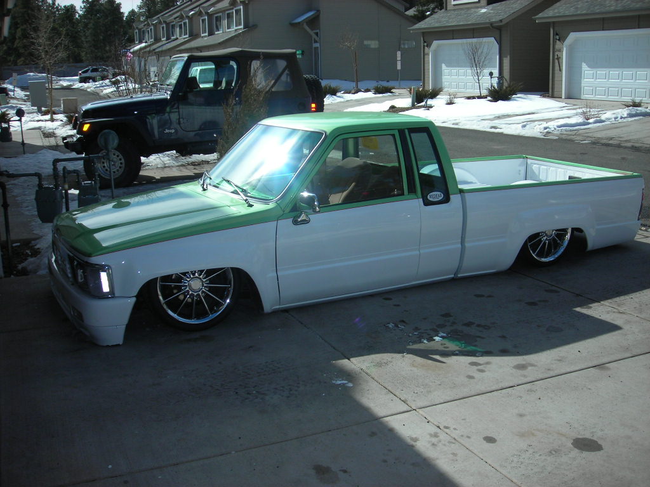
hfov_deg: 49.0
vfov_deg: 37.7
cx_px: 325
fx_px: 714
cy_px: 244
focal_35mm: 38
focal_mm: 6.3
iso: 50
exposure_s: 1/799
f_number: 3.2
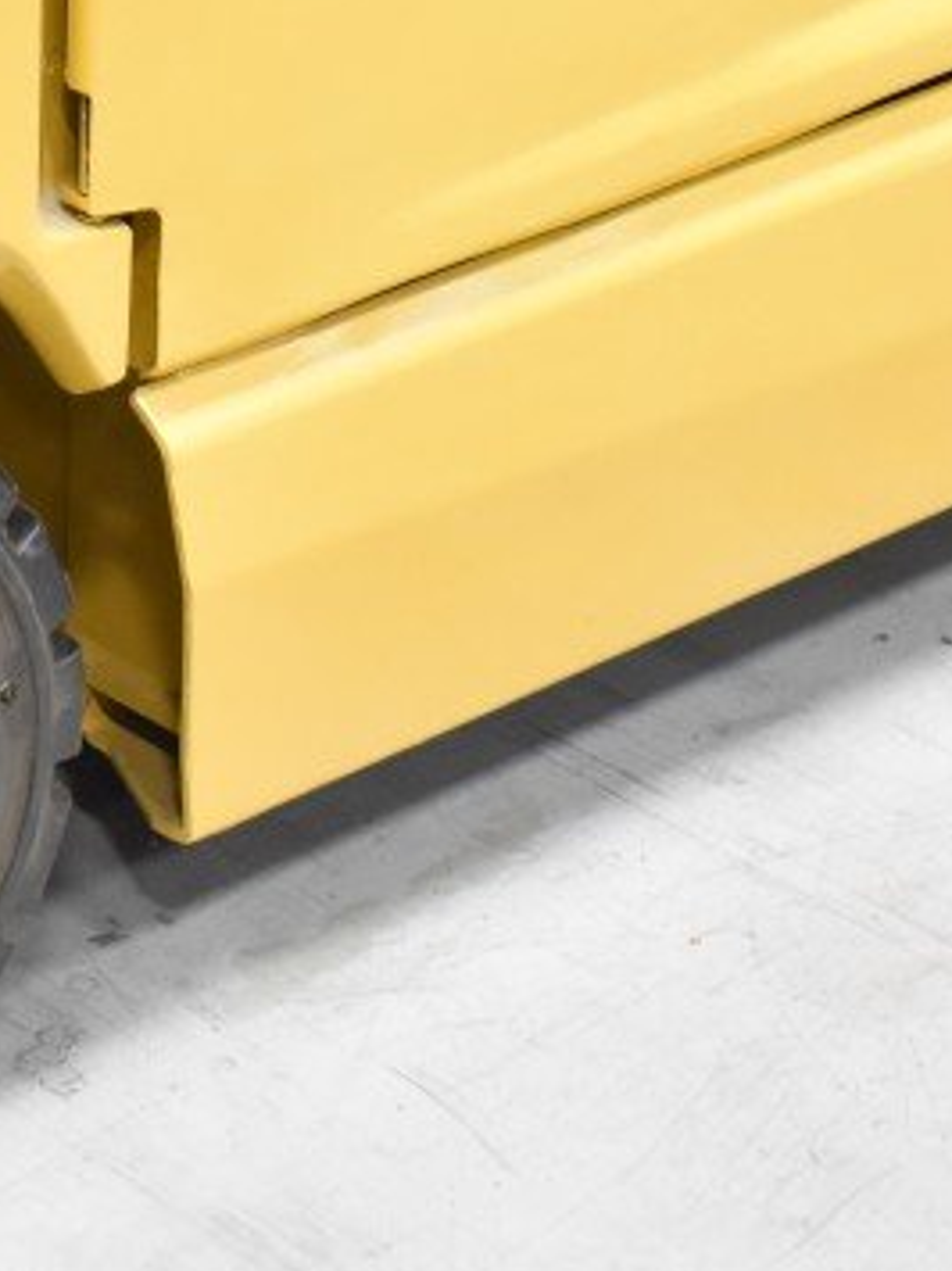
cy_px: 36
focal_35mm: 132
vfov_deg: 14.8
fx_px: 4829
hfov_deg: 10.9
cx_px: -376
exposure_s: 1/30
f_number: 4.5
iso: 1600
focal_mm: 27
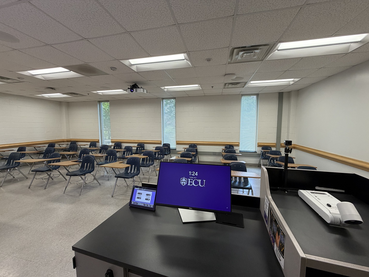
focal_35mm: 14
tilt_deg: -5.2
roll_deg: +0.3
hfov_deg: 102.1
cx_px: 184
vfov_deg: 85.7
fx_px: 149
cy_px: 138
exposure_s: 1/121
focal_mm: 2.22
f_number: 2.2
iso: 160
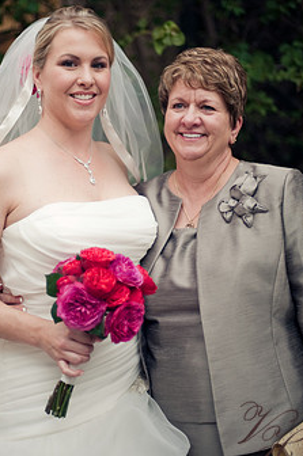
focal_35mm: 67
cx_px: 124
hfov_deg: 20.2
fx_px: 848
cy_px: 186
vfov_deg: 30.1
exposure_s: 1/1250
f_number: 1.4
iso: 400
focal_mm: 50
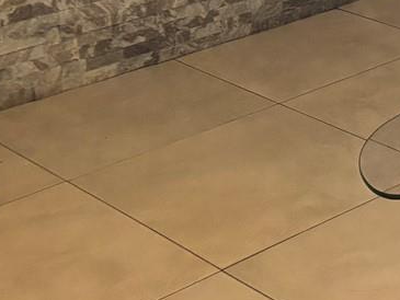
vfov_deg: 11.8
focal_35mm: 114
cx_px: 587
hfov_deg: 15.9
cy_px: -280
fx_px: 1318
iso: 400
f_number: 1.6
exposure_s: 1/60
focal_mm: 5.96
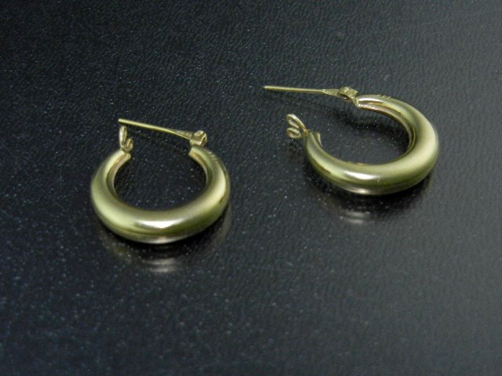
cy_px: 188
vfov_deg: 19.1
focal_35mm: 77
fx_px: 1117
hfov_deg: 25.3
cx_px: 251
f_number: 8.6
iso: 800
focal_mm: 13.9
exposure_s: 1/30
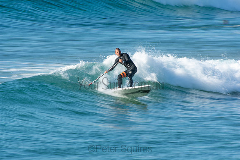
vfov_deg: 2.3
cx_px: 120
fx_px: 4001
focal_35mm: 600
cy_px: 80
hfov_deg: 3.4
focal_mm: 400
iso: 100
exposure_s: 1/20
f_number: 25
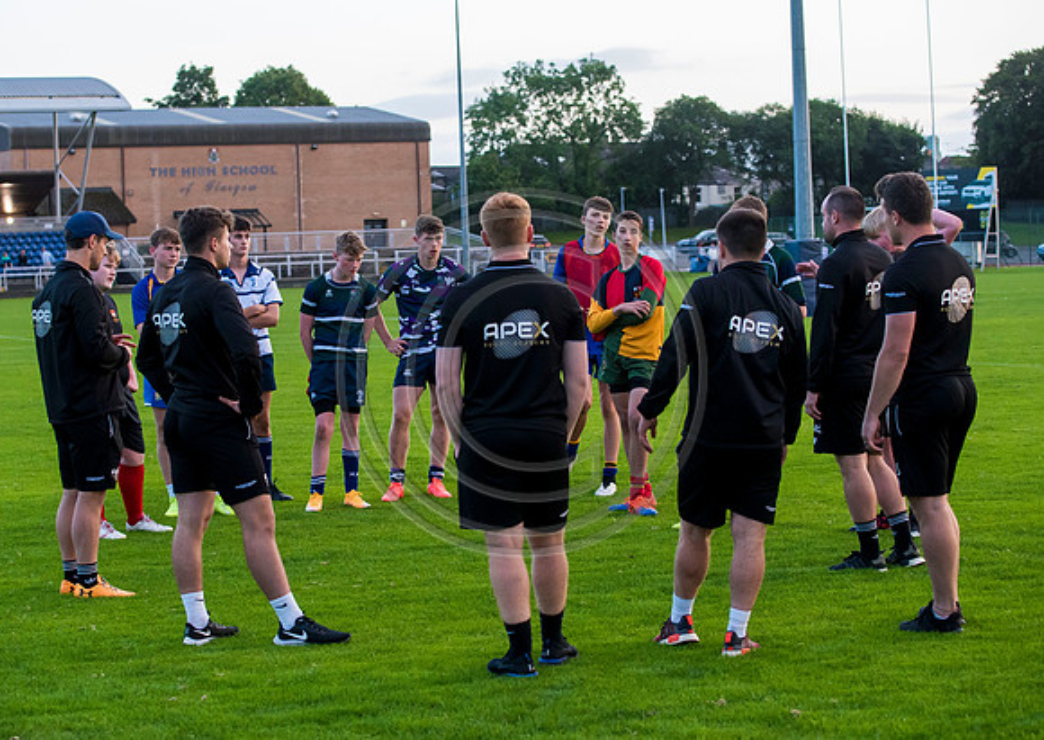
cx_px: 435
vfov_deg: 16.8
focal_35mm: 85
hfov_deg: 23.5
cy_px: 357
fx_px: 2508
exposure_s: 1/250
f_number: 4.5
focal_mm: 70
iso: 1600
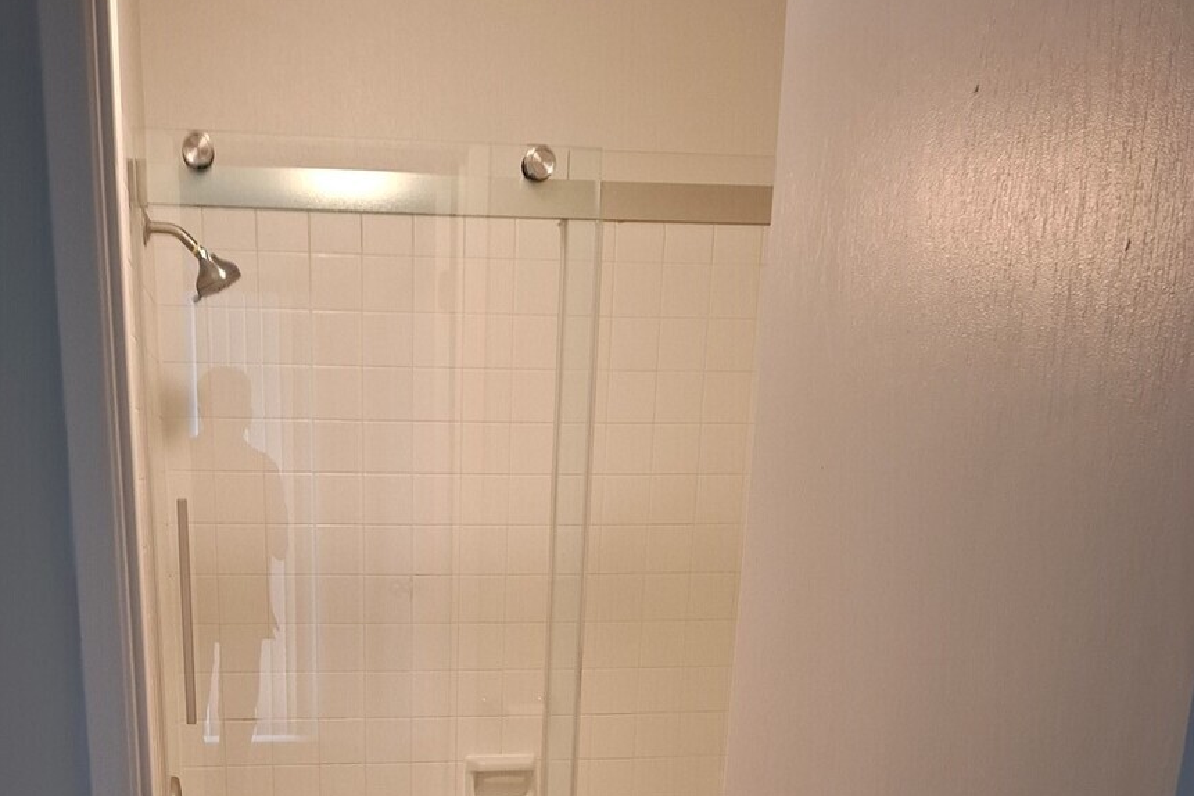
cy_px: 890
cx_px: 458
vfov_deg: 29.8
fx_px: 1327
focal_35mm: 40
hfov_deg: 48.1
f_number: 1.8
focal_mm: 5.54
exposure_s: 1/40
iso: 320
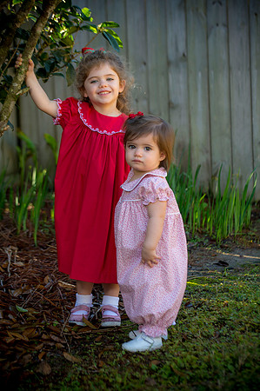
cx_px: 130
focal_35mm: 80
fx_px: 869
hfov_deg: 17.0
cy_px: 196
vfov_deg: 25.4
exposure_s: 1/250
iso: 320
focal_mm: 80
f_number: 4
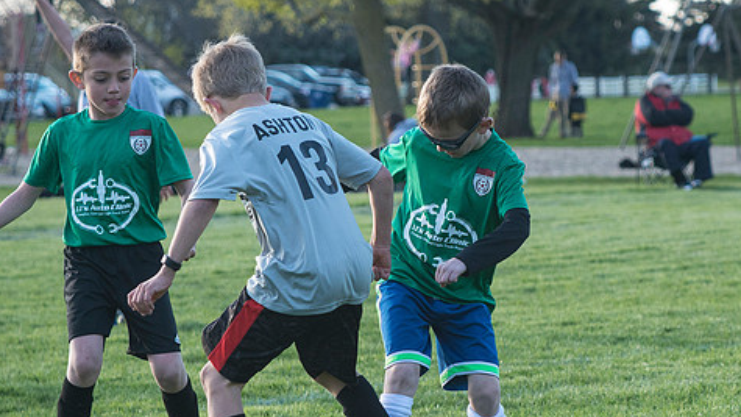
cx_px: 479
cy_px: 290
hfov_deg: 7.9
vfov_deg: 4.5
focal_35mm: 272
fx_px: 5343
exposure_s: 1/800
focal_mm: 160
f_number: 7.1
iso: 1600
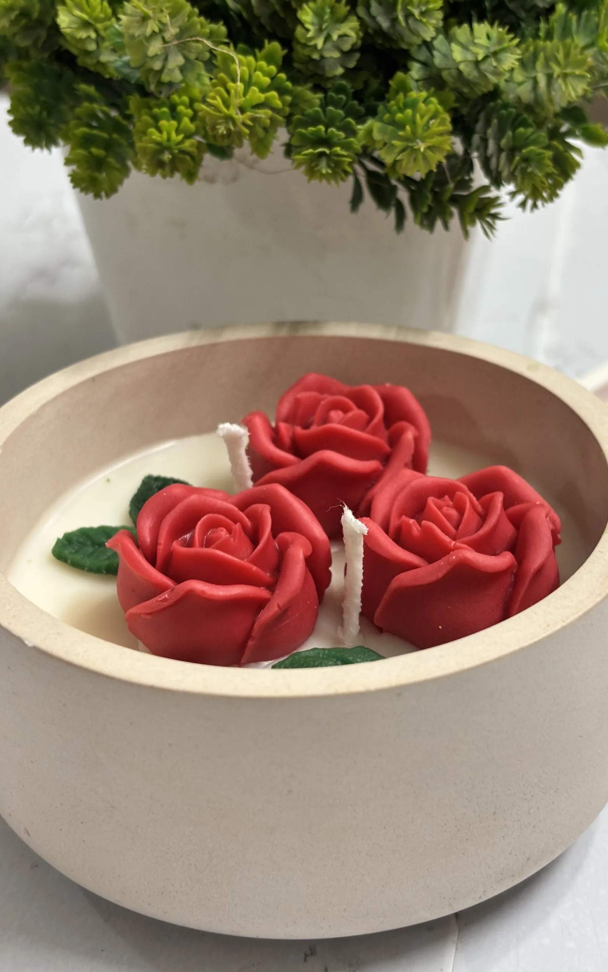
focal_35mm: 56
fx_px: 1485
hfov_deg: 23.1
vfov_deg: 36.3
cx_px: 354
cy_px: 480
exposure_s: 1/50
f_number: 1.6
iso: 125
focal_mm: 5.96
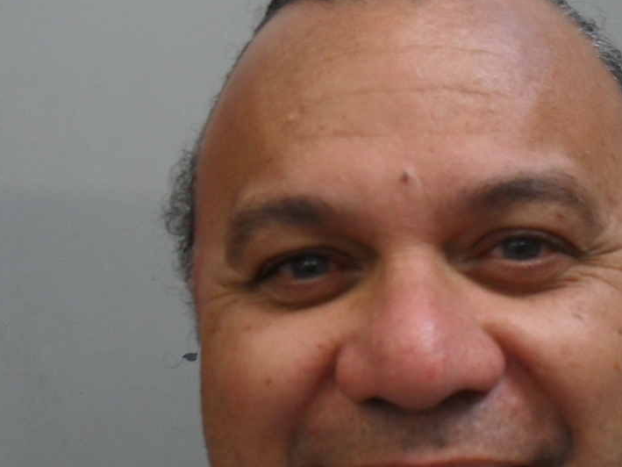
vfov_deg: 18.3
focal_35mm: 79
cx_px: 459
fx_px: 1420
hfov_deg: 24.5
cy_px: 432
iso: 120
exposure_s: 1/45
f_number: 3.2
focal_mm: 6.3
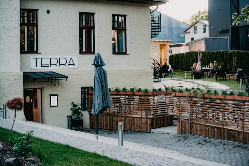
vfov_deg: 19.5
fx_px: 484
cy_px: 83
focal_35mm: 70
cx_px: 124
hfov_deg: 28.8
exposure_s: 1/200
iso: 250
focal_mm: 70
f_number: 3.5
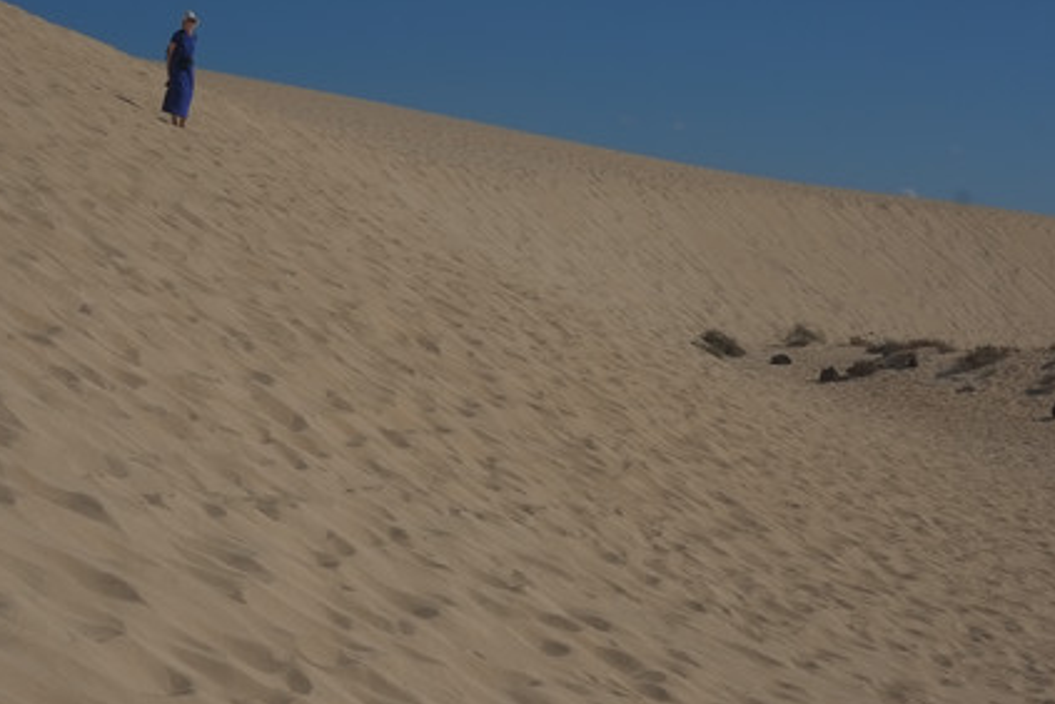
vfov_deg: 21.9
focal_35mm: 62
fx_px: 1817
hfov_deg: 32.4
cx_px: 486
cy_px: 363
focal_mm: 27
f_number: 16
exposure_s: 1/500
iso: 200
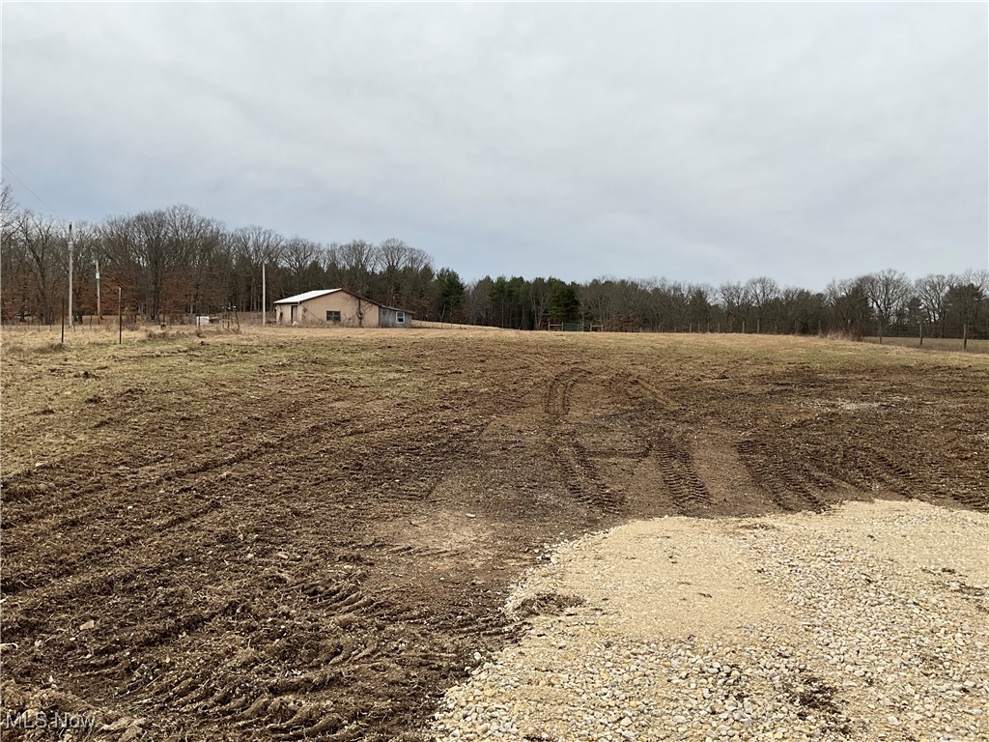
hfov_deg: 61.7
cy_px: 371
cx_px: 494
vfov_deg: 48.2
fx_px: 829
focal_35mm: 29
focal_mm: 3
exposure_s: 1/1912
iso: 25
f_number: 1.8
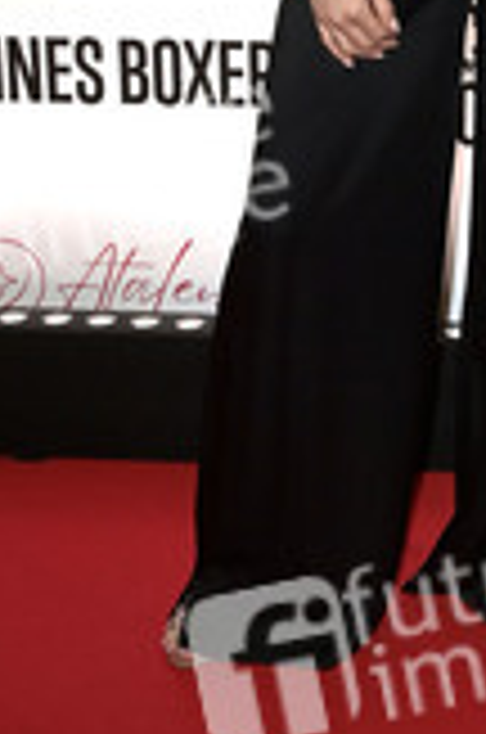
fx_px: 1749
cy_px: -32
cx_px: 549
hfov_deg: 15.4
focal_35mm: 86
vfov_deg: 22.6
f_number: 5.6
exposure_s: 1/250
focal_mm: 35
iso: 500
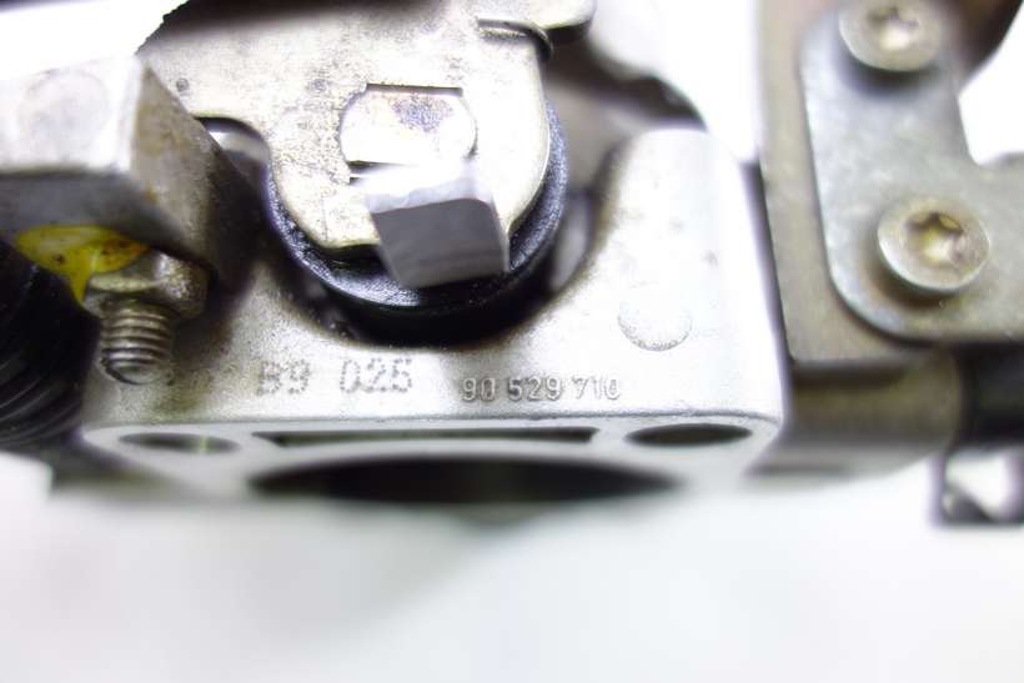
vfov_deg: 46.4
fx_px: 797
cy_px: 342
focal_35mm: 28
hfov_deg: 65.5
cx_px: 512
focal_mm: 10.4
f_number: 1.8
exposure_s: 1/30
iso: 125
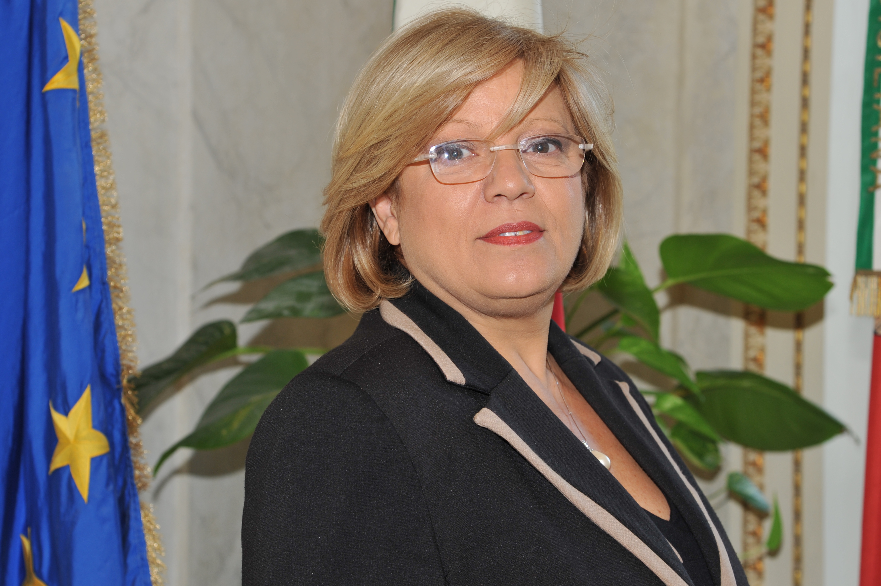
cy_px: 277
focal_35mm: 90
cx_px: 395
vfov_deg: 15.2
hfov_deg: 22.6
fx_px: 2201
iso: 400
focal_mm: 75
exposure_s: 1/60
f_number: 5.6
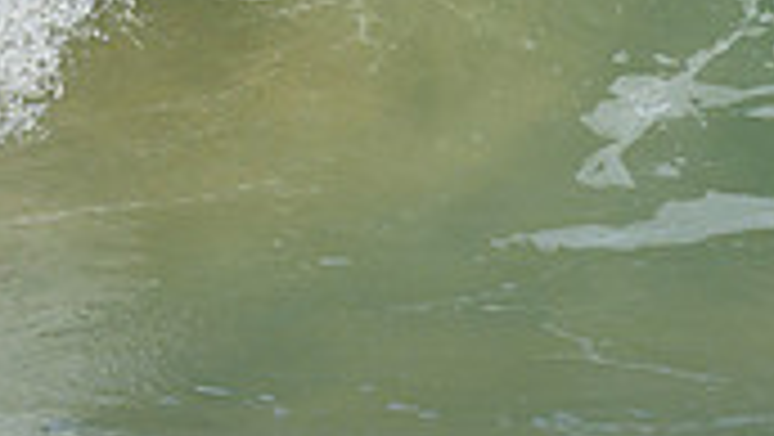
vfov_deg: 0.3
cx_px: -164
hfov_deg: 0.6
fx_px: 79845
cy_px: -282
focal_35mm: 3888
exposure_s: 1/2000
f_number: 6.3
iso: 400
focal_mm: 800
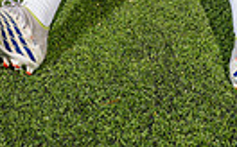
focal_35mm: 115
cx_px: 201
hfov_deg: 17.9
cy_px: -249
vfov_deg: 9.6
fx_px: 742
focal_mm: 33
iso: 100
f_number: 14
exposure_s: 1/250
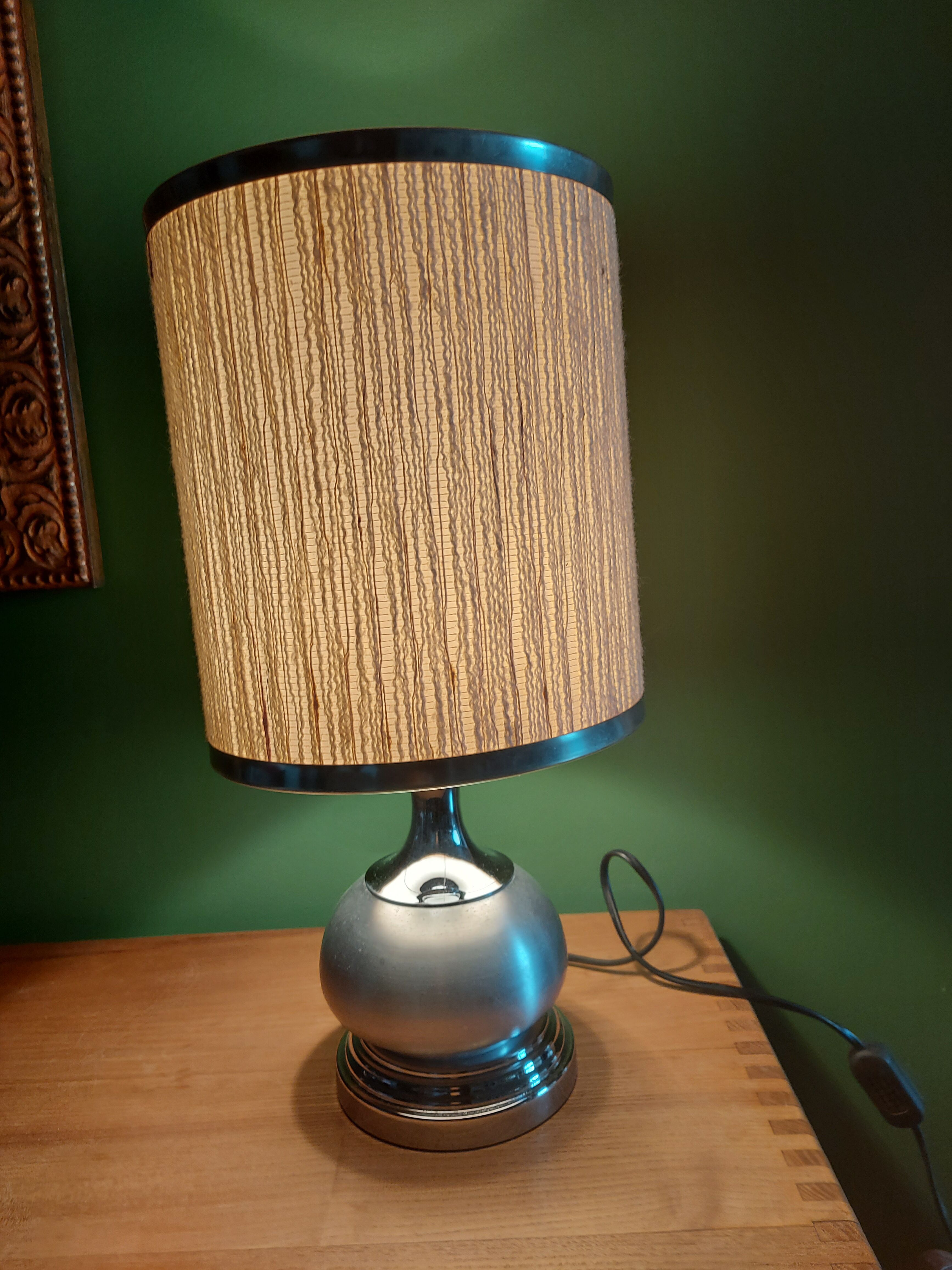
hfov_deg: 56.8
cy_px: 635
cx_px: 476
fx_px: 880
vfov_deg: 71.6
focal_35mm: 24
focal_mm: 5.23
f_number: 1.8
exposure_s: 1/50
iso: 32
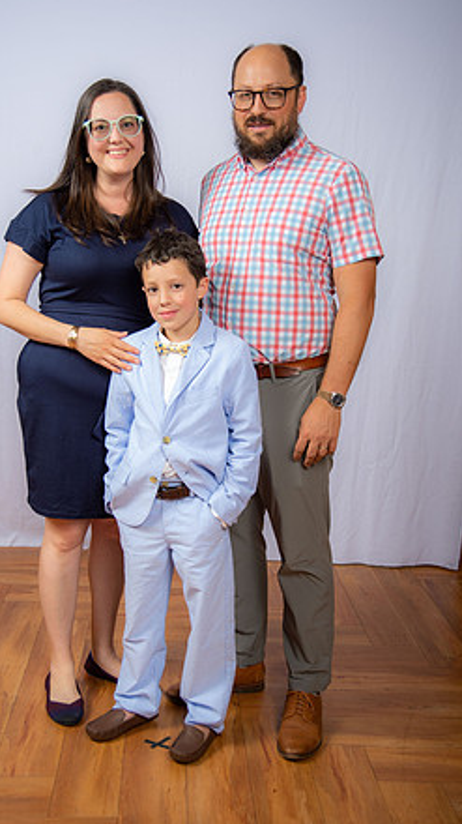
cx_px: 220
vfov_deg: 45.5
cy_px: 408
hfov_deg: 26.5
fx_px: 982
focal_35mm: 45
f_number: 6.3
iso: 250
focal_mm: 42
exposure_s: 1/160
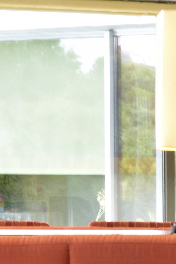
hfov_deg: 4.1
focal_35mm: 339
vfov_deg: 6.1
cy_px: 157
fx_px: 2485
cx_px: 35
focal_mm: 62
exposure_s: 1/3
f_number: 22
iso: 500
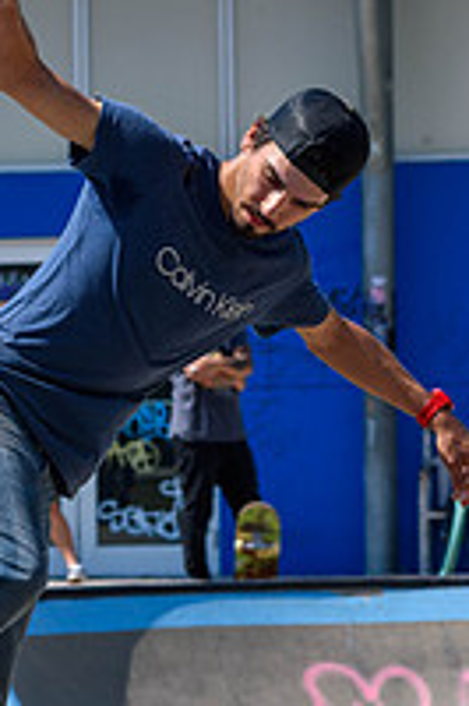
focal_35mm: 331
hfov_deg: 4.1
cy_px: 540
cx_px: 127
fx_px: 6479
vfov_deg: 6.2
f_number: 7.1
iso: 200
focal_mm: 98
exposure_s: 1/800
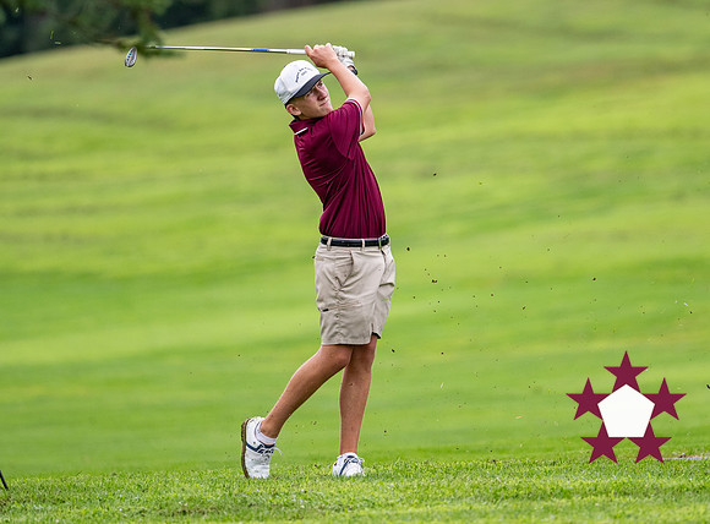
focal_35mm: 563
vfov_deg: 2.6
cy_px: 189
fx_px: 11482
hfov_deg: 3.5
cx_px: 439
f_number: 4.5
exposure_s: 1/1600
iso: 900
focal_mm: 400
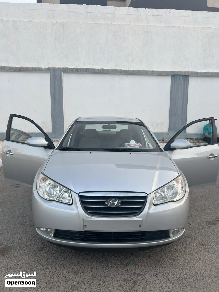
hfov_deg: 53.1
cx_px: 110
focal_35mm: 26
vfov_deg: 67.3
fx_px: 219
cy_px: 146
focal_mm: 5.7
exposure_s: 1/377
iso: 50
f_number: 1.5
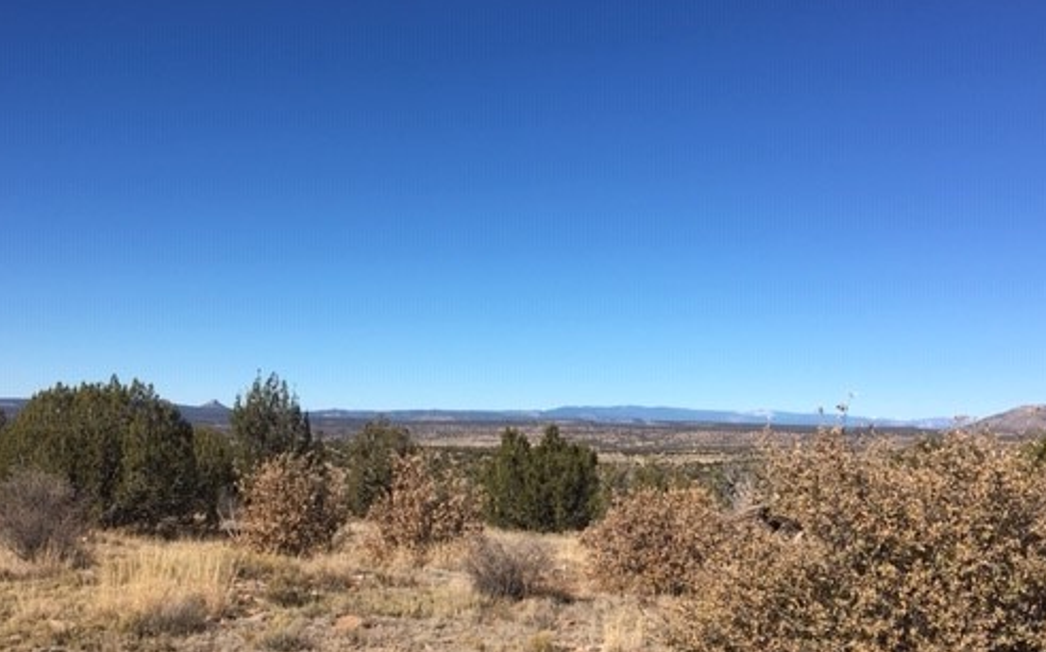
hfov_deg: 49.3
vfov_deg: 31.7
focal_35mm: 40
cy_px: 433
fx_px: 1140
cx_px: 493
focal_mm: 4.15
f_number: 2.2
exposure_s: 1/2137
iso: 25
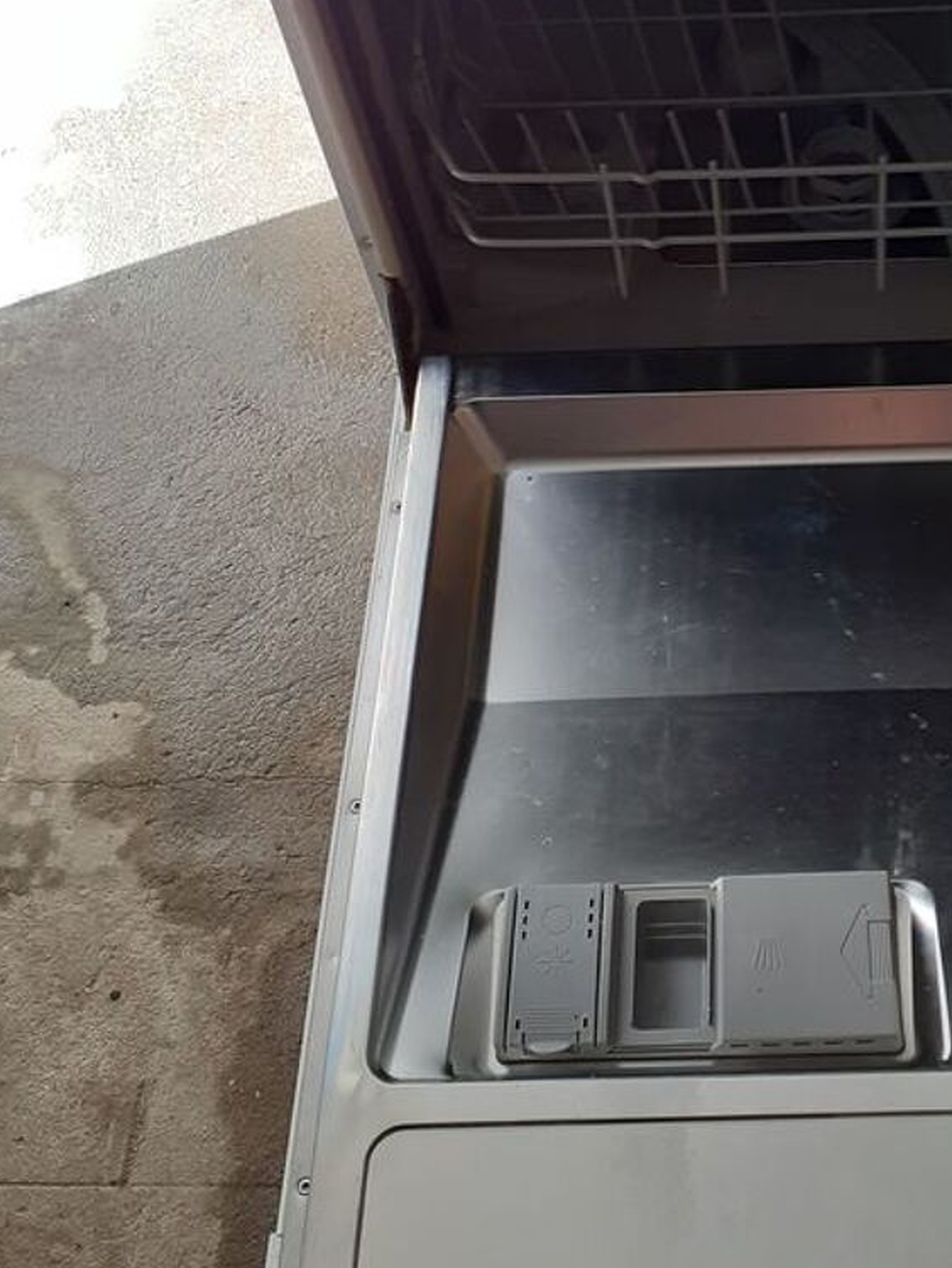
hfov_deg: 29.6
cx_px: 766
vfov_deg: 39.1
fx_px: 1759
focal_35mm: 48
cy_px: 407
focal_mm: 3.6
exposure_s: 1/100
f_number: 1.9
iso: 50
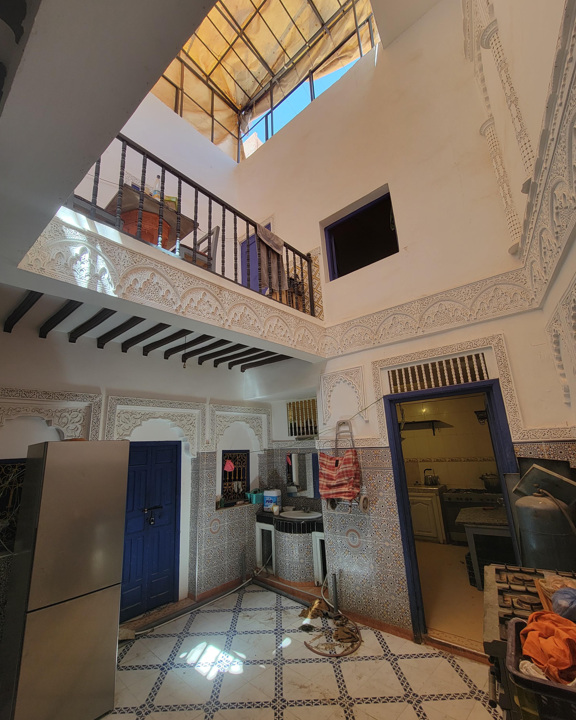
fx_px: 298
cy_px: 364
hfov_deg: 88.0
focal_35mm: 14
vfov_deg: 100.7
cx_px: 279
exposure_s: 1/50
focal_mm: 2.2
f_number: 2.2
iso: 64
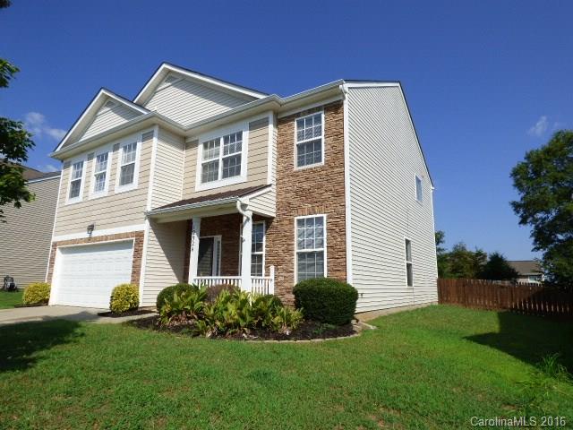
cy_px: 215
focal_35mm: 20
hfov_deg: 81.7
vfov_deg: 66.0
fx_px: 331
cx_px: 286
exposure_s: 1/2000
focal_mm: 3.58
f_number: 3.5
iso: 100
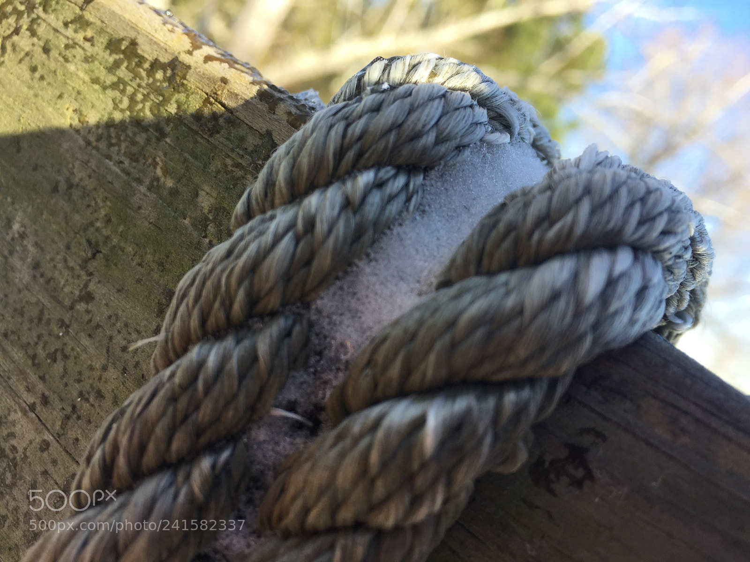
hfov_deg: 61.7
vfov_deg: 48.2
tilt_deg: -6.2
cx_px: 375
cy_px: 281
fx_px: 628
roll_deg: -33.2
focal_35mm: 29
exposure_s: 1/380
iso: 32
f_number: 2.2
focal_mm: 4.15
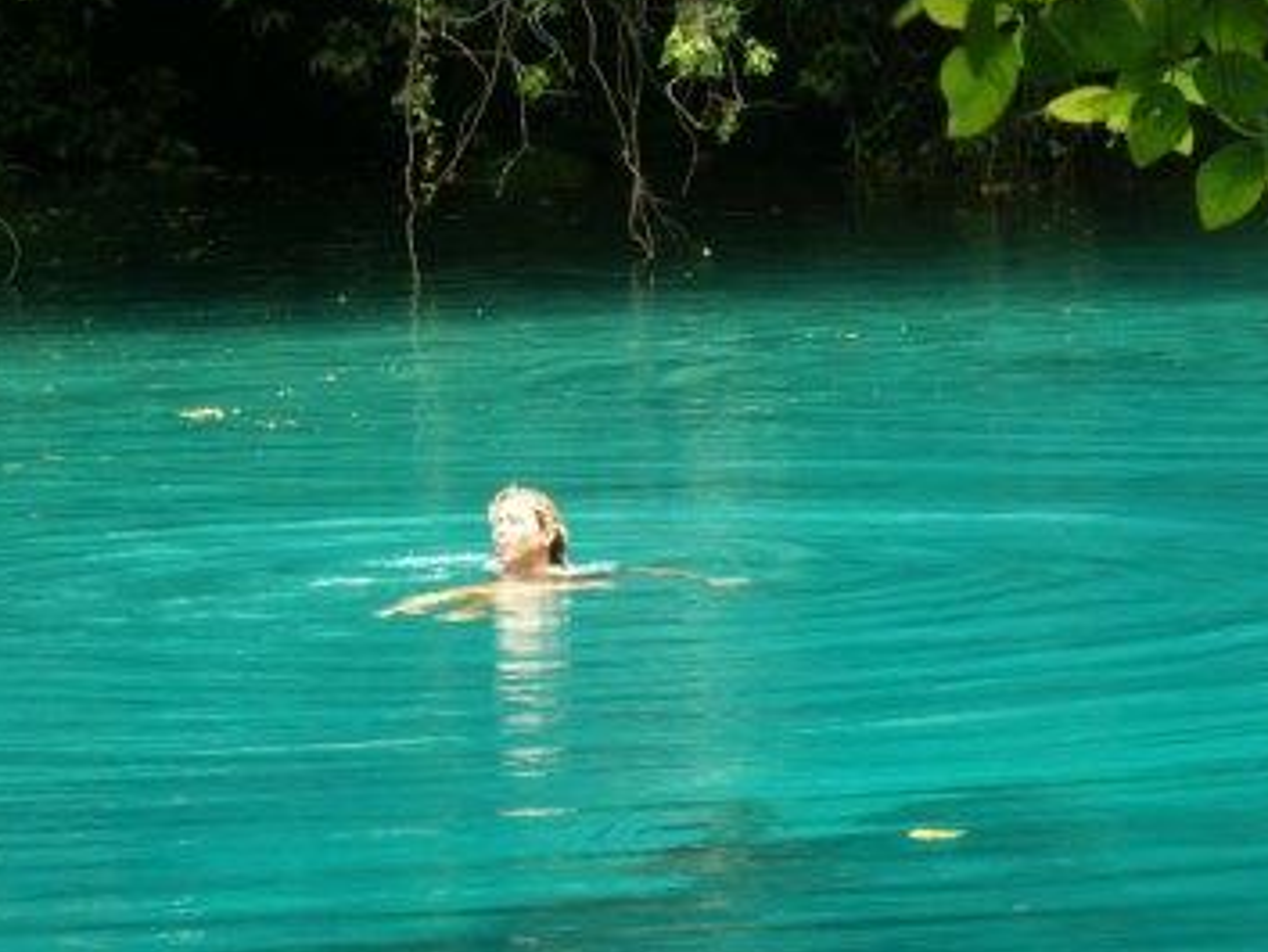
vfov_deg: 6.8
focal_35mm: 218
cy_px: 492
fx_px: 7988
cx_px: 496
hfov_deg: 9.1
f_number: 5
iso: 50
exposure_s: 1/40
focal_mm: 28.14
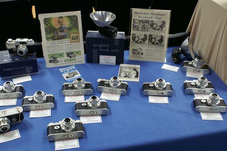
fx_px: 265
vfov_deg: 31.9
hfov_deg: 46.4
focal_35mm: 42
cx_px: 114
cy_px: 76
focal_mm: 28
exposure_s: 1/25
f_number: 5
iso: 800
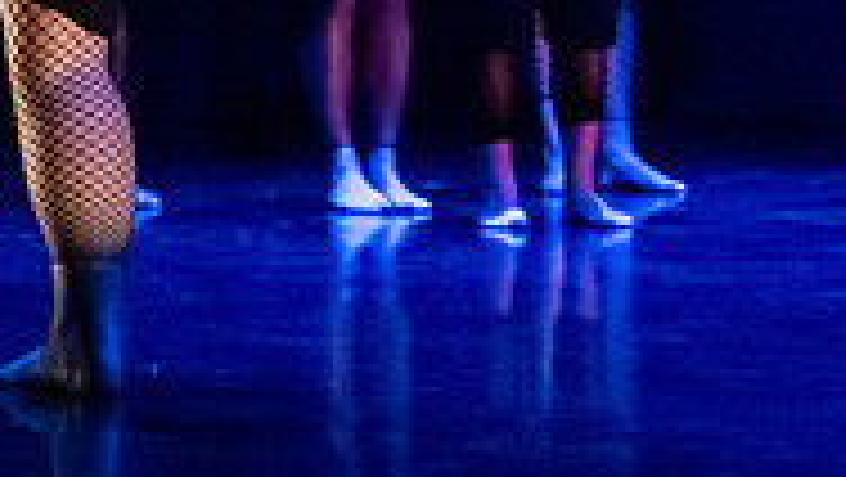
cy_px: -349
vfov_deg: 4.7
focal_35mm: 257
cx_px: -266
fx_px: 5768
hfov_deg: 8.3
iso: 4000
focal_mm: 66
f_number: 2.8
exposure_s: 1/250
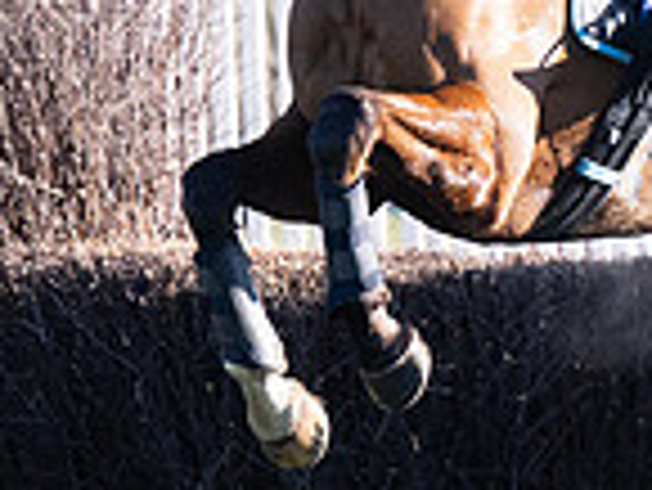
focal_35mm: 694
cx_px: 245
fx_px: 13082
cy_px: 34
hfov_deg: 2.9
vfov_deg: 2.1
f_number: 4.5
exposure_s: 1/1600
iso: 800
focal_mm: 115
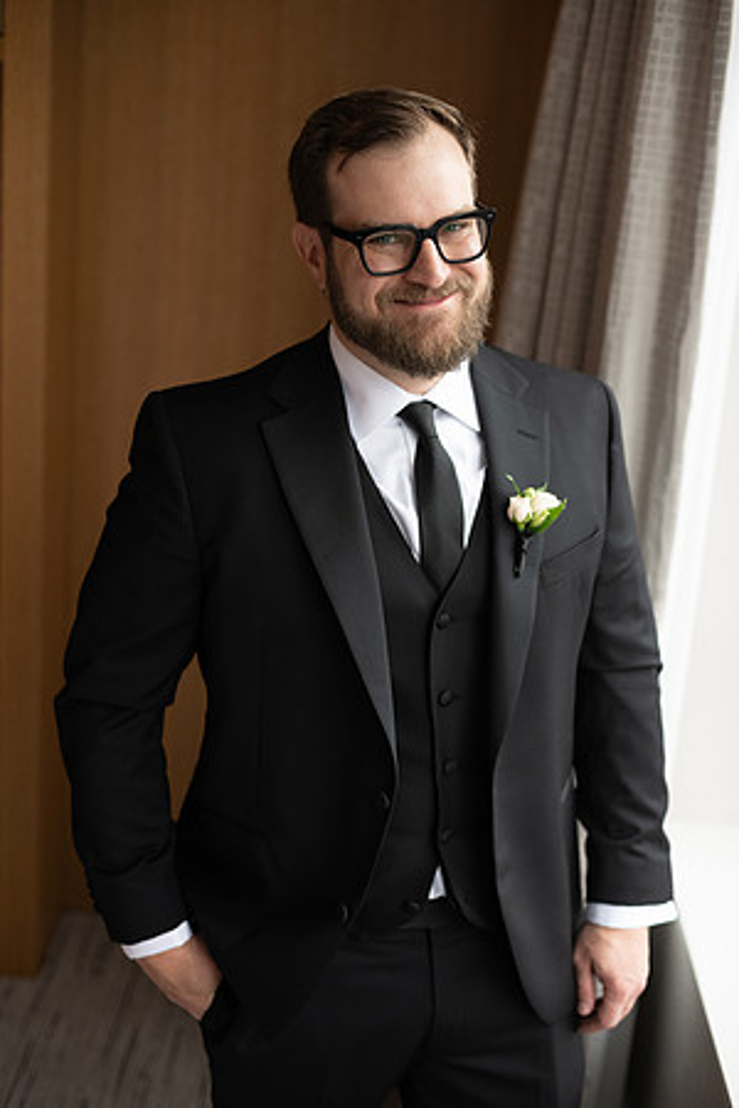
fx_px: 1539
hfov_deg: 27.0
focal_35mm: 50
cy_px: 554
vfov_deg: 39.6
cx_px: 370
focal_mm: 50
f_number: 2.8
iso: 1250
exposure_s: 1/200
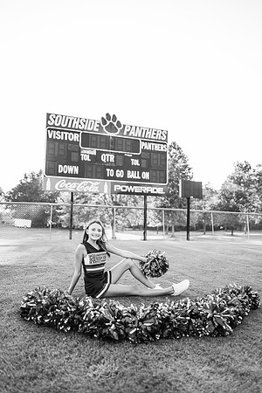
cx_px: 131
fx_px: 262
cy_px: 196
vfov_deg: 73.7
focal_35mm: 24
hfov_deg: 53.1
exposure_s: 1/500
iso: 125
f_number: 2
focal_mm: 24
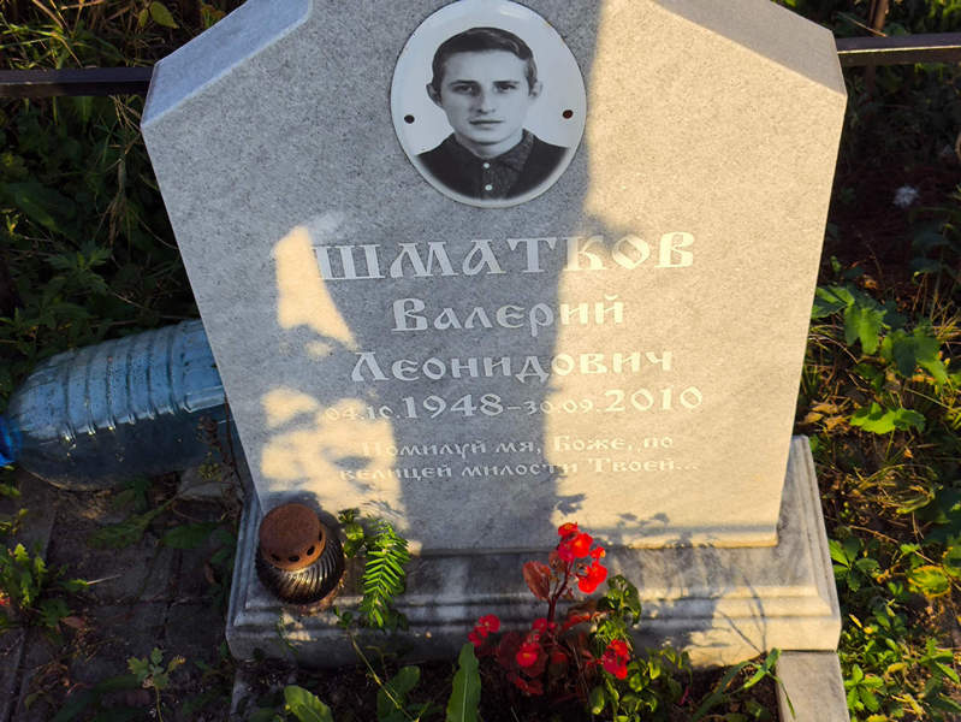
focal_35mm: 50
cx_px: 480
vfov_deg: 29.1
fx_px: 1389
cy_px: 361
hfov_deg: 38.2
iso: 50
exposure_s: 1/832
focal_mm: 4.71
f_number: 1.7
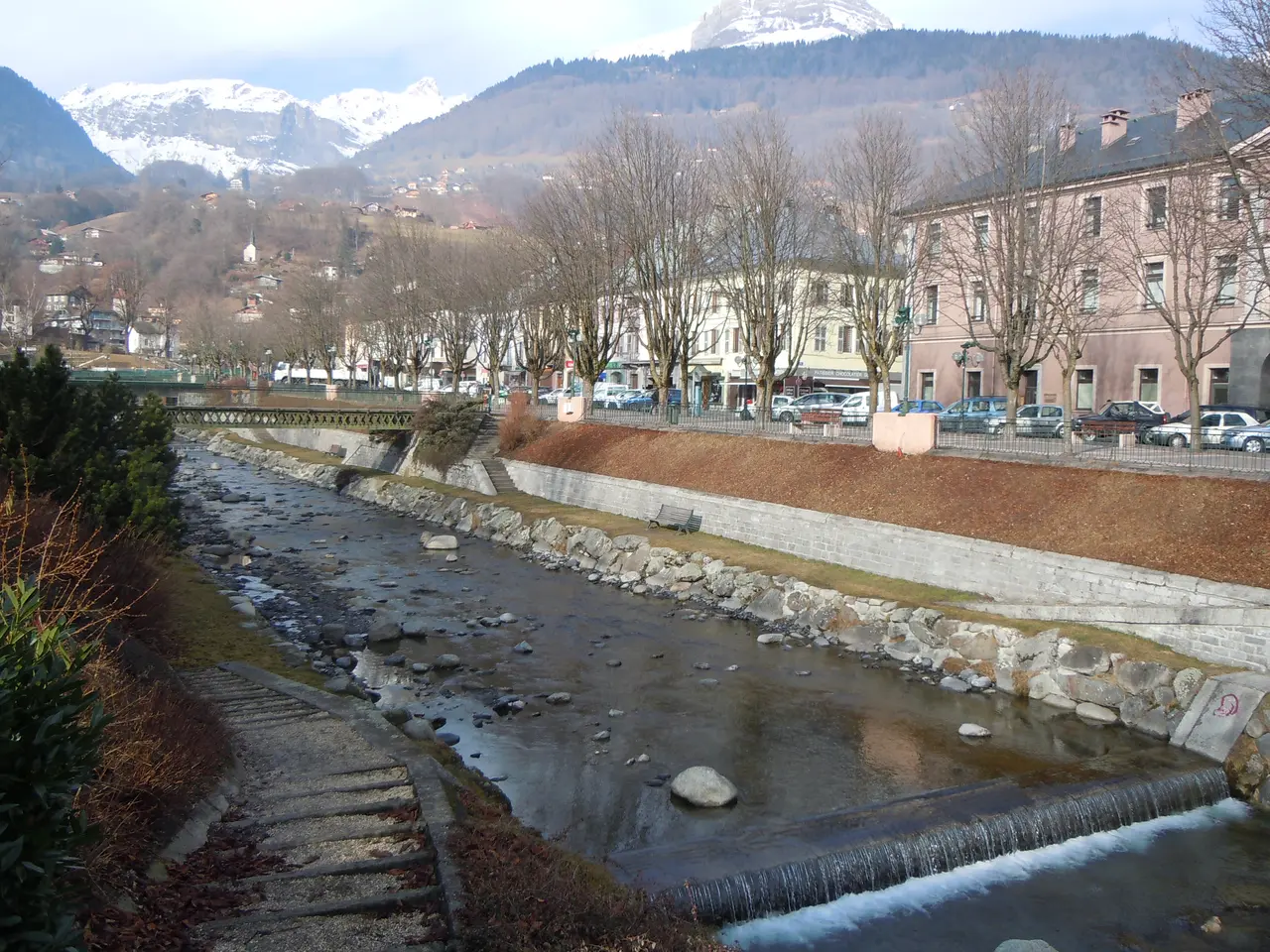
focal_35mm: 30
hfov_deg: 60.0
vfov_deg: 46.8
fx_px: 1101
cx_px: 635
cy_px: 476
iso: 100
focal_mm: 5.4
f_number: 3.5
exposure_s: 1/400
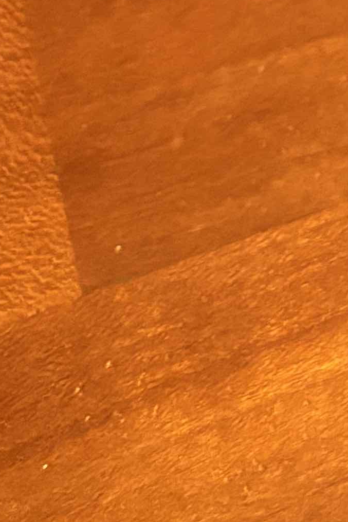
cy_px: -521
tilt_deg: -53.9
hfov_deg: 7.8
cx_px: 1069
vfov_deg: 12.0
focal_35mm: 152
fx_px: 2205
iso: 500
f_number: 1.6
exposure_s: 1/33
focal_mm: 5.96
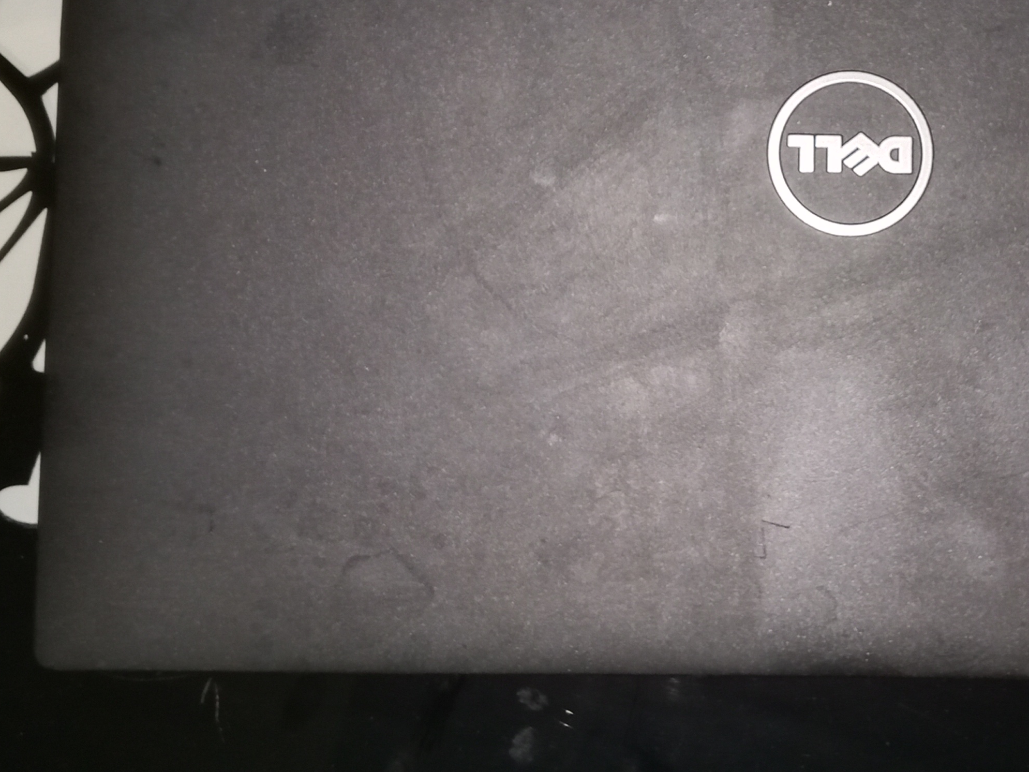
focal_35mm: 47
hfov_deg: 38.9
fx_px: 1397
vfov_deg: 30.6
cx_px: 821
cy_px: 236
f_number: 1.6
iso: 2667
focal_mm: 4.19
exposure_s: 1/33.3
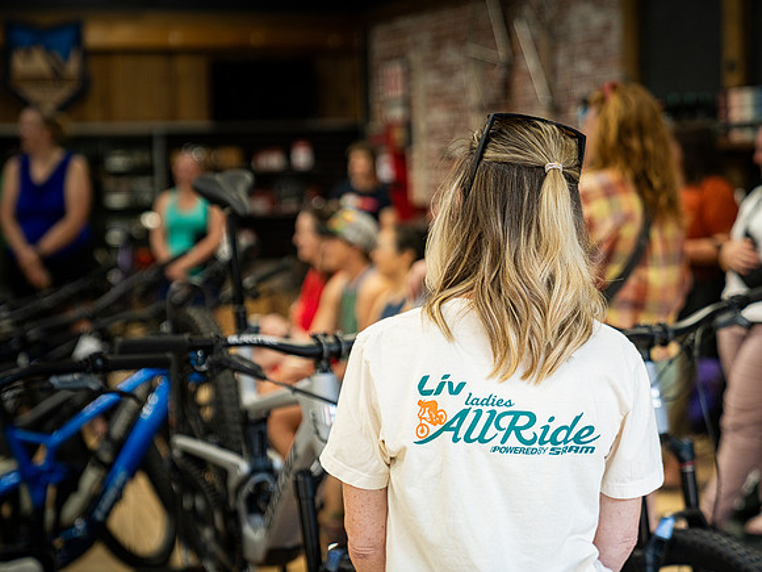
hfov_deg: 26.1
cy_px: 286
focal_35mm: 75
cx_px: 381
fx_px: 1643
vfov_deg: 19.7
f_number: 2.8
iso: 640
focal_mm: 69
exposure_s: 1/200
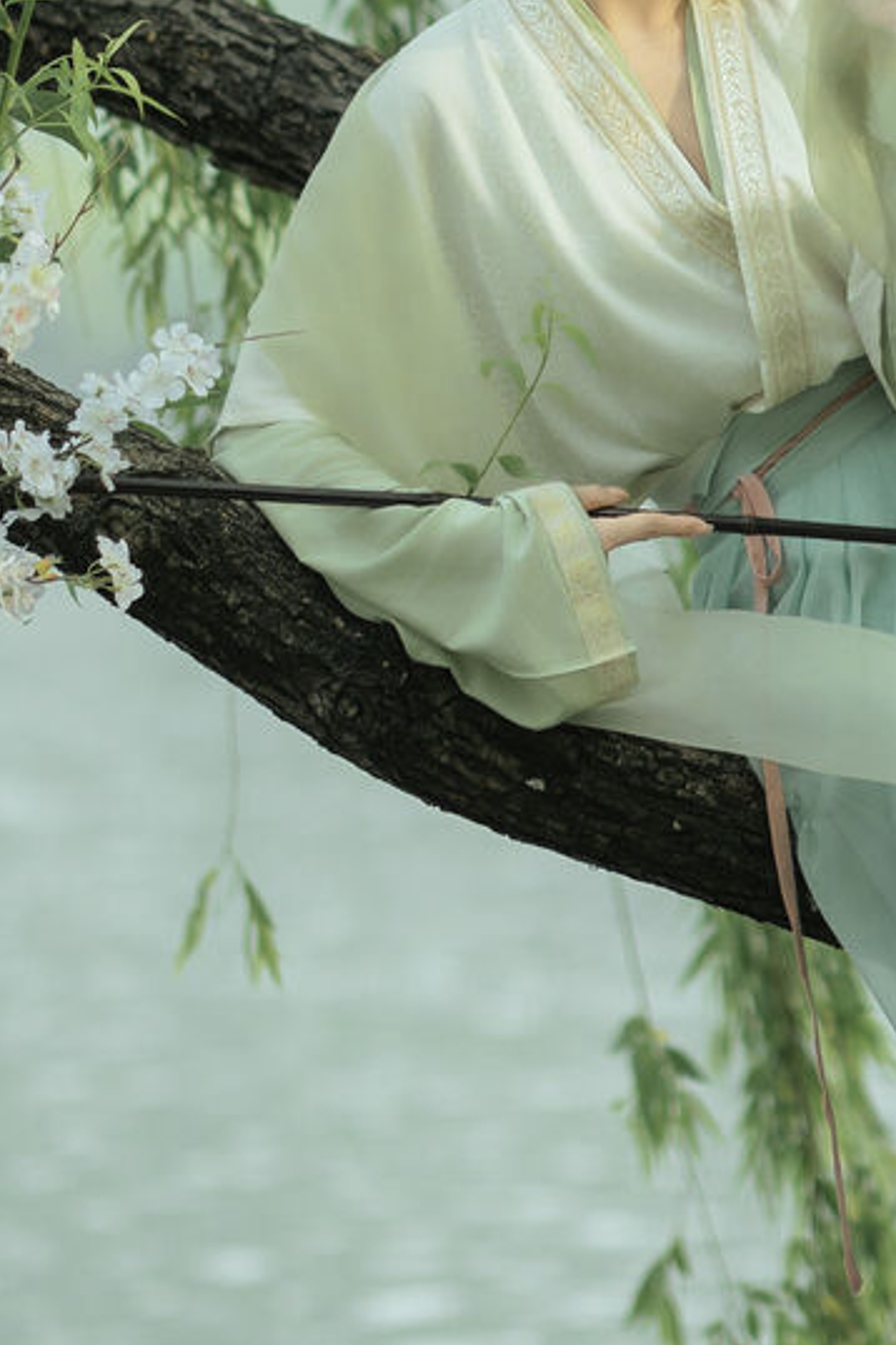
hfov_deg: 4.8
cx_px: 701
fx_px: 10639
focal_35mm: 285
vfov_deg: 7.1
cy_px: -599
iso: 100
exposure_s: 1/1600
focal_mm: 85
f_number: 2
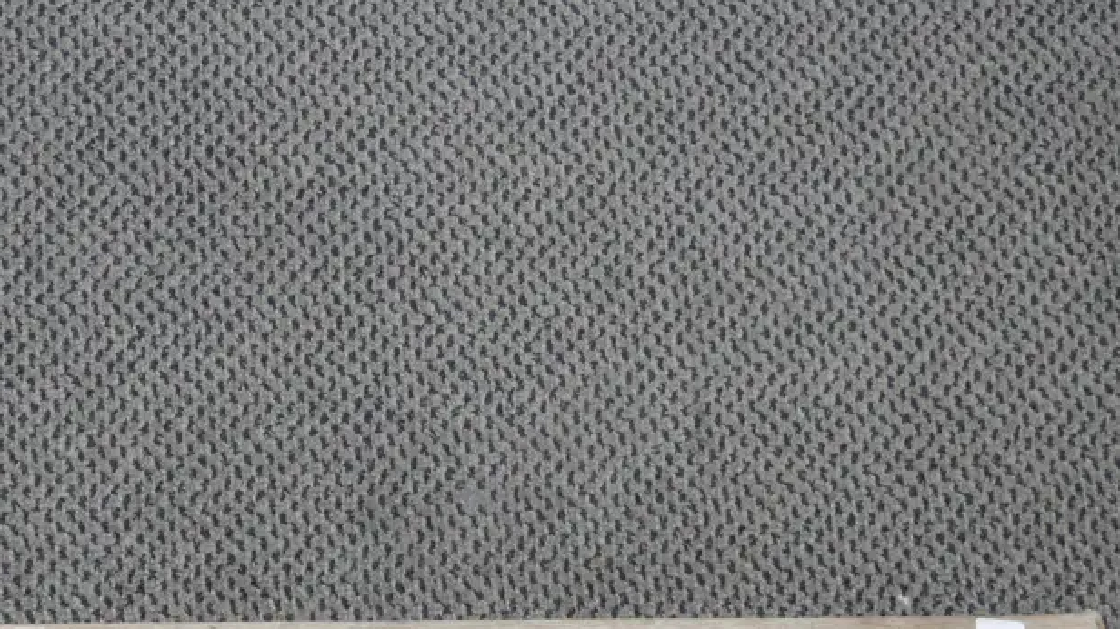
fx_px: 2583
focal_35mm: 87
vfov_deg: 13.6
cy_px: 682
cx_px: 258
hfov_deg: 24.2
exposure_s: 1/60
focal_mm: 24
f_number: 5.2
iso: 500
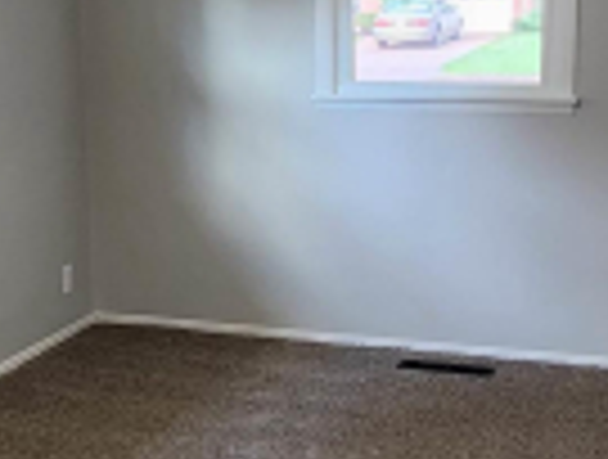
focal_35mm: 64
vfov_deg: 23.0
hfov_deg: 30.0
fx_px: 1127
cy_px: 243
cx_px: 218
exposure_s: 1/40
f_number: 2.2
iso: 320
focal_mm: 2.2
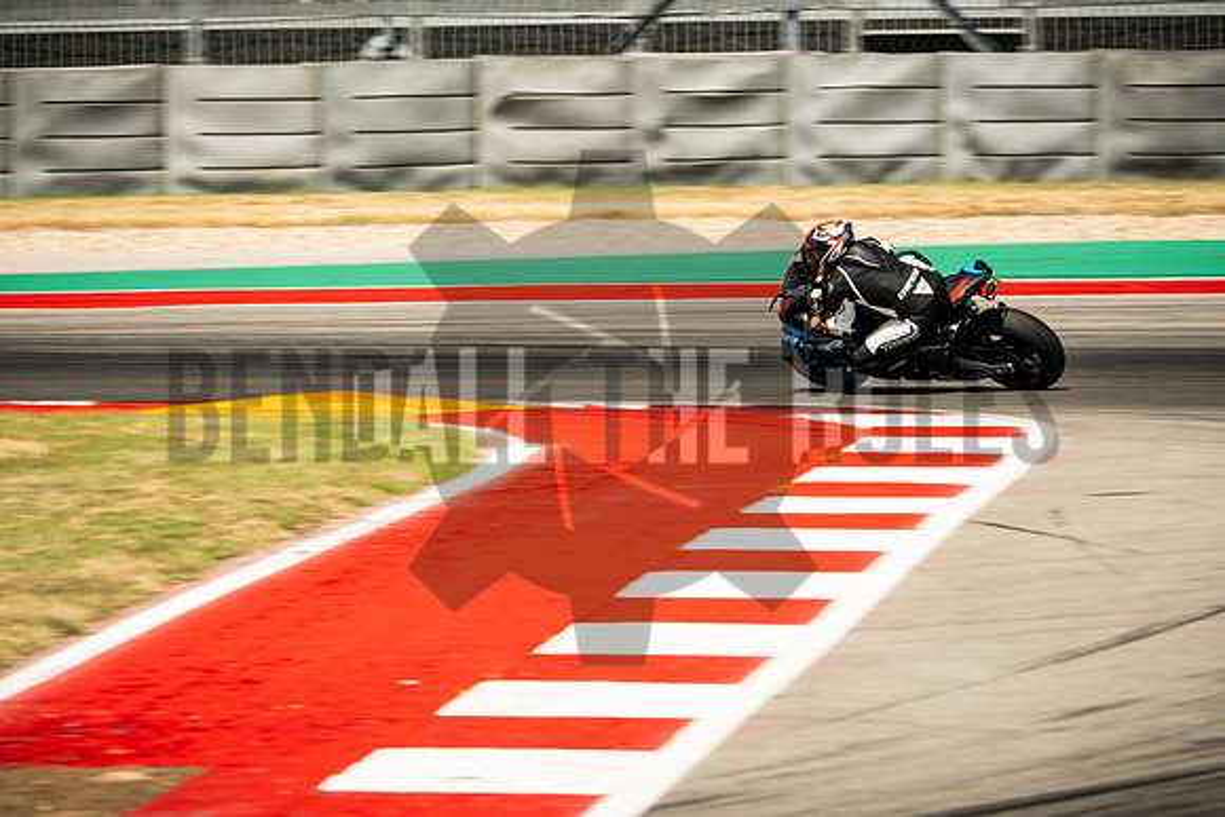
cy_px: 408
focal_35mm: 420
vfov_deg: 3.3
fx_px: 14294
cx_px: 612
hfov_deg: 4.9
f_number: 9
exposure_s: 1/160
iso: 160
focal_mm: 280
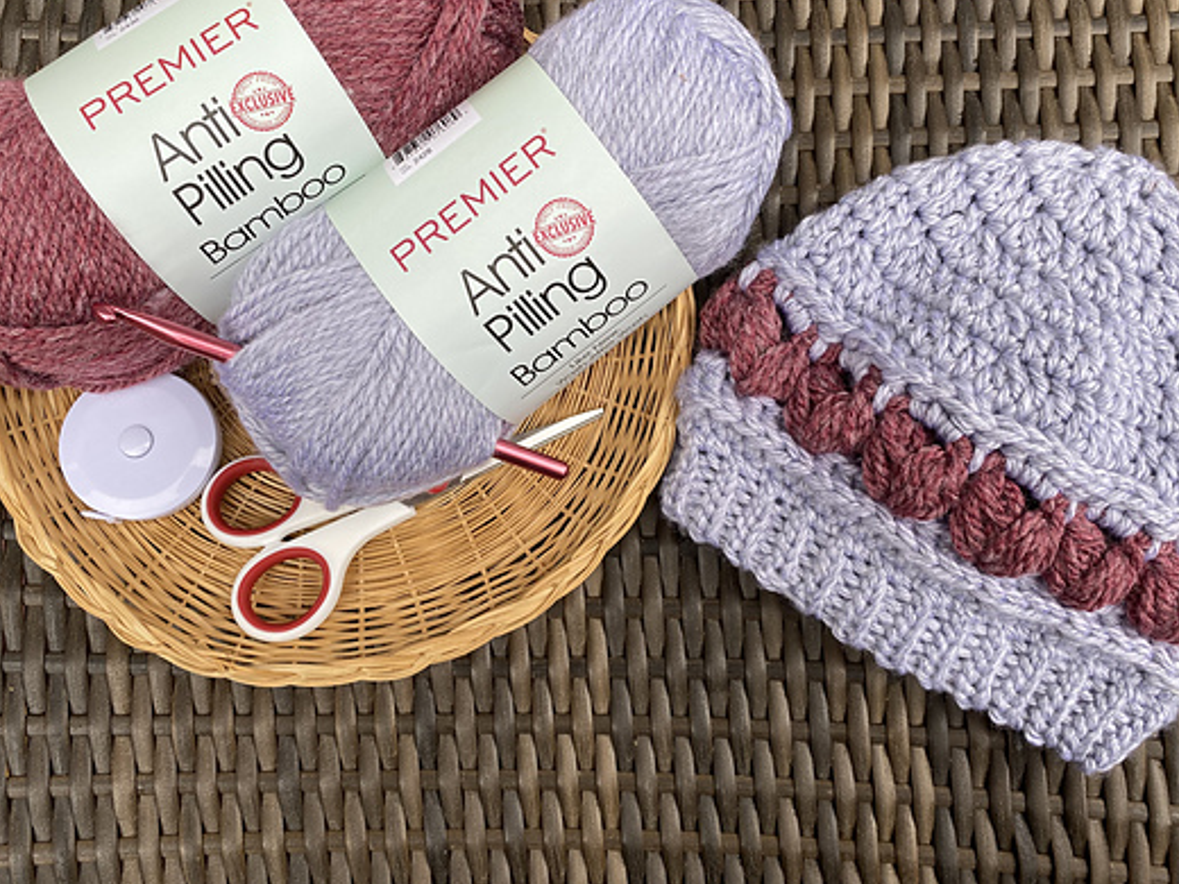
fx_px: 1090
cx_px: 619
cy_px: 369
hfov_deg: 56.8
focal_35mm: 32
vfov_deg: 44.0
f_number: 1.8
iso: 32
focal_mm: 4.25
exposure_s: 1/213
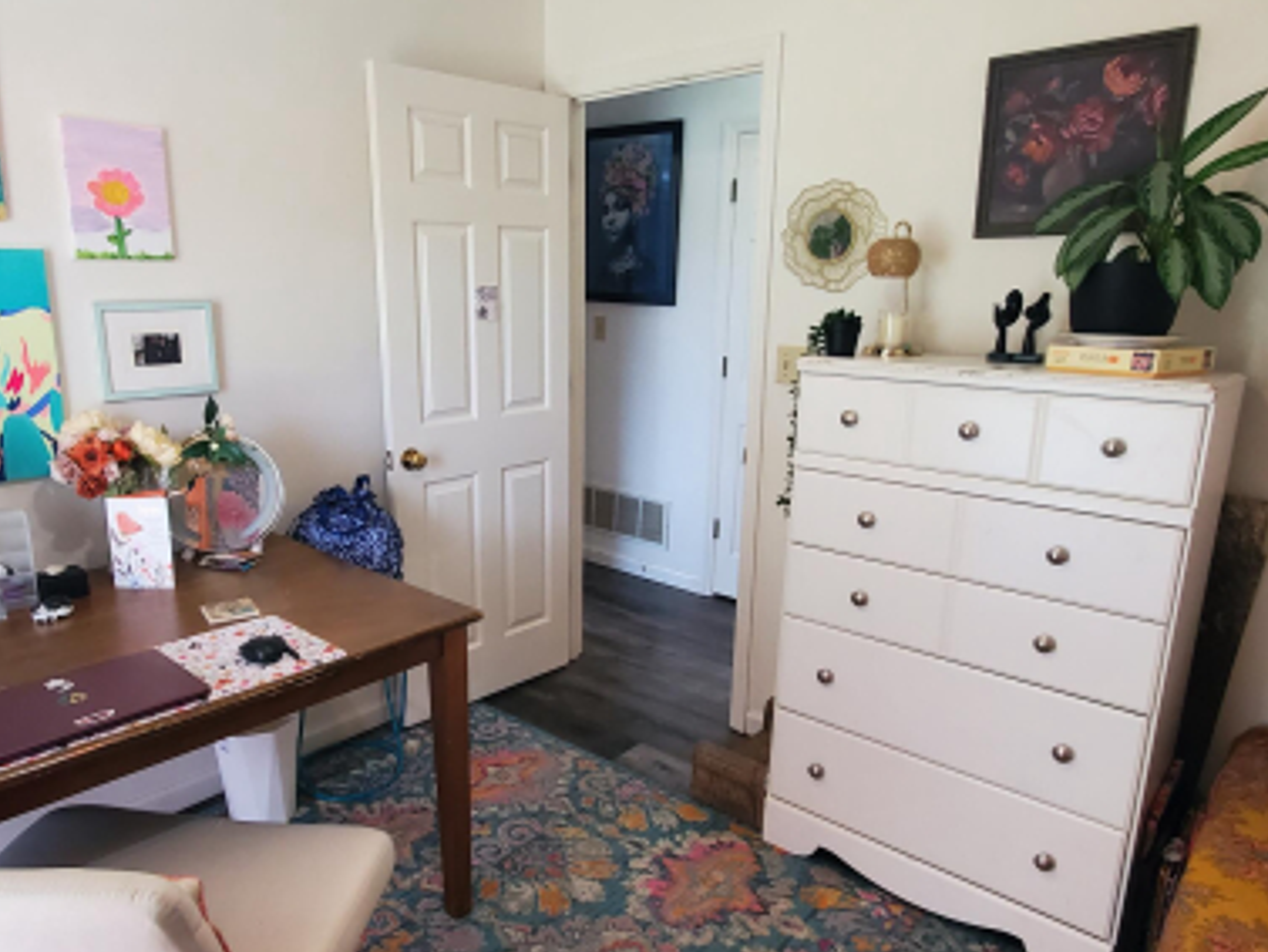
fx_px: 843
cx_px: 570
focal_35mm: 23
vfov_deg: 58.9
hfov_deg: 73.7
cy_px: 484
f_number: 2.2
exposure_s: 1/60
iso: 320
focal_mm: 1.8
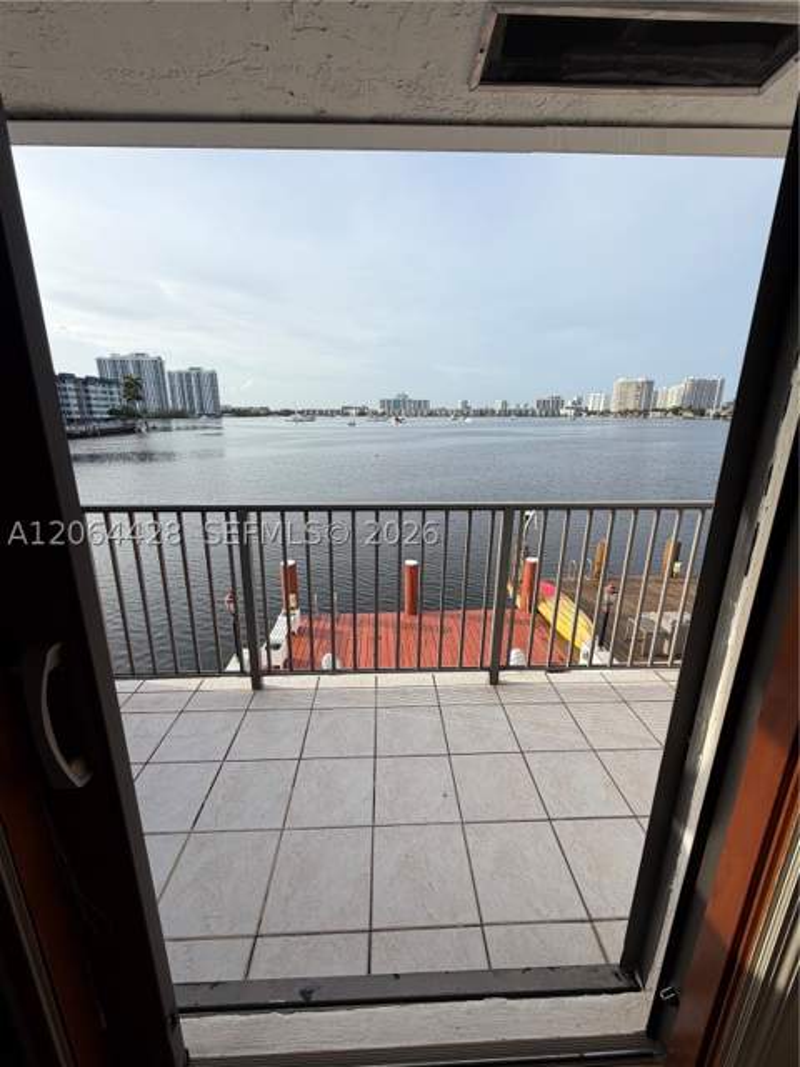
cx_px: 400
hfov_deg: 85.7
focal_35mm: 14
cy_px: 534
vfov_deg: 102.1
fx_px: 431
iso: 20
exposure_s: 1/770
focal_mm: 2.22
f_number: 2.2
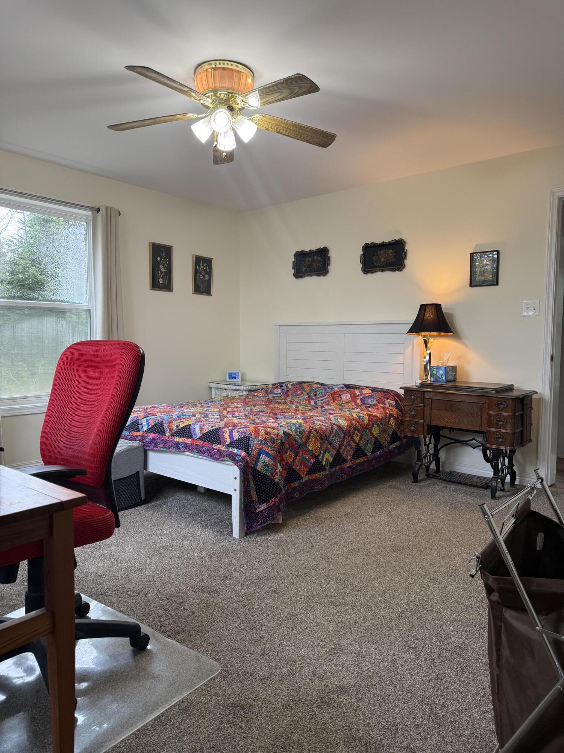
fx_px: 521
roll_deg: -1.2
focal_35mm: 24
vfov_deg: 71.6
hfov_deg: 56.8
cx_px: 282
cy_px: 376
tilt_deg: -3.2
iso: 160
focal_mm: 6.76
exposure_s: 1/120
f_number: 1.78
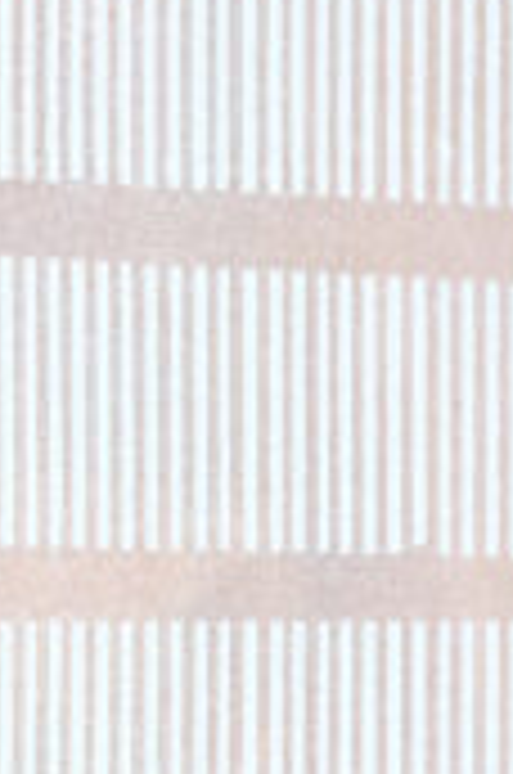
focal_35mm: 263
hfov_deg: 5.1
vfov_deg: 7.8
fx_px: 5644
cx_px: -504
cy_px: 616
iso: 200
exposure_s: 1/1.3
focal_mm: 31.5
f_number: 8
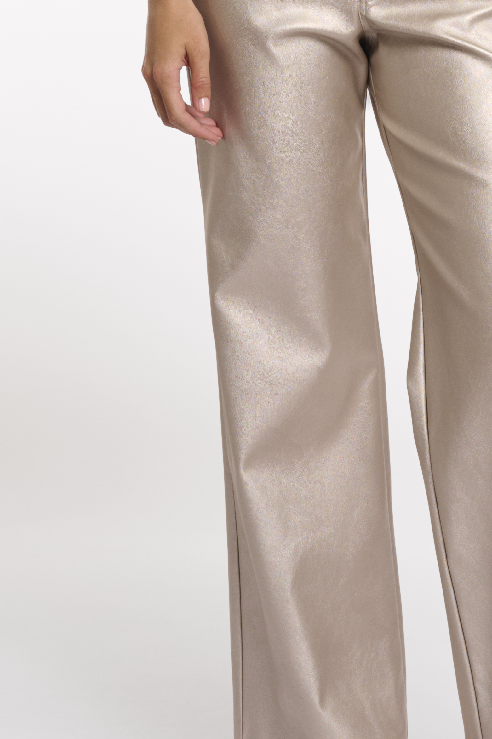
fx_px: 2750
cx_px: 369
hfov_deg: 10.2
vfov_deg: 15.1
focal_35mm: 134
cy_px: 10
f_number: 8
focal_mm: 52
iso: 125
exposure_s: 1/160
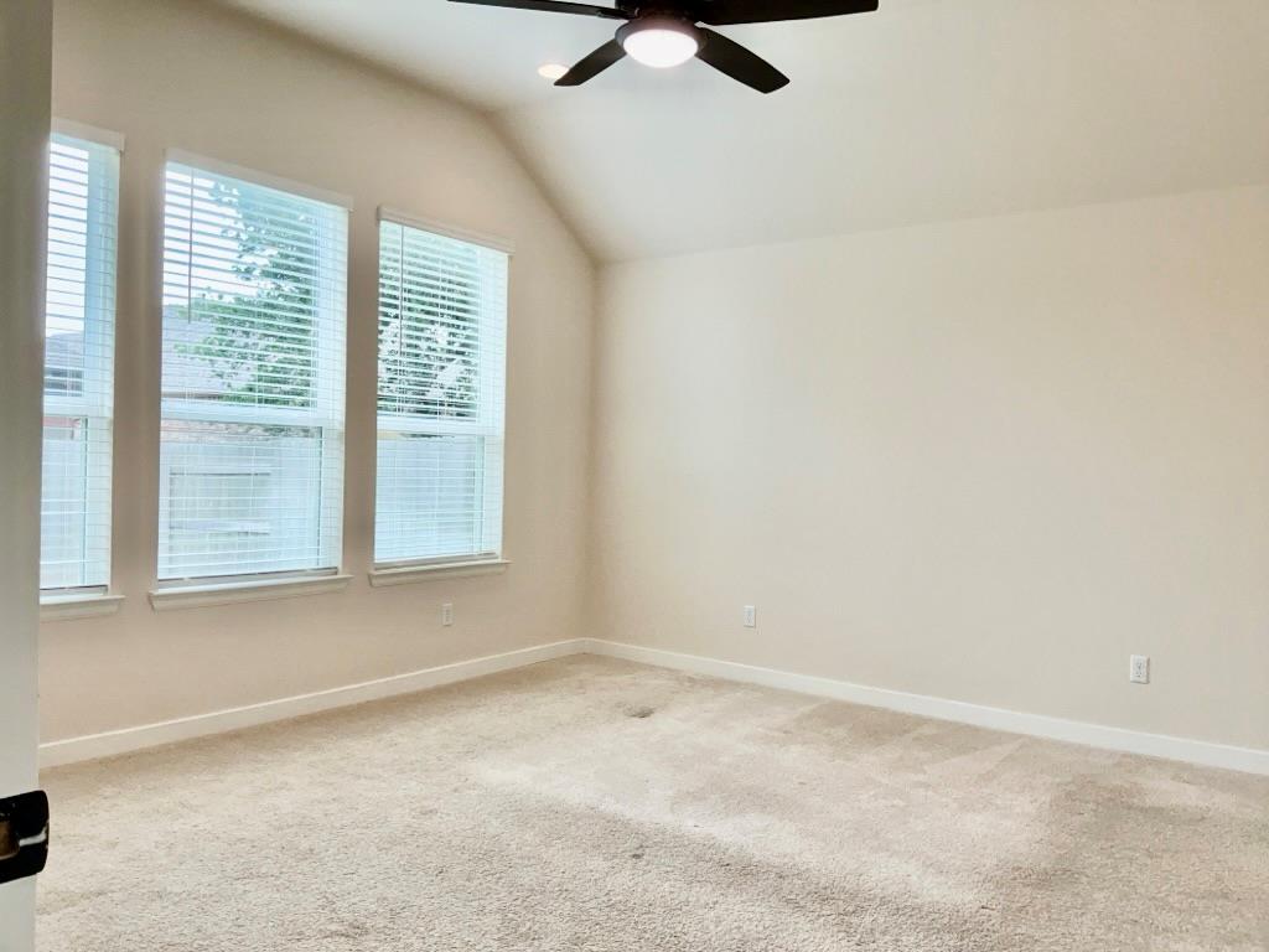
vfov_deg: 51.4
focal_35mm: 27
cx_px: 634
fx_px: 990
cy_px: 476
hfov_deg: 65.3
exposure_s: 1/177
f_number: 1.8
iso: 32
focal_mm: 3
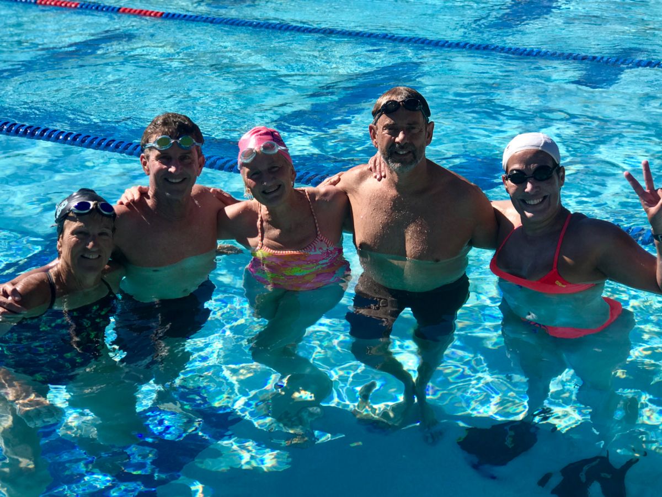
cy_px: 248
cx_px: 331
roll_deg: -1.9
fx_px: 1091
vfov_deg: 25.7
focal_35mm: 57
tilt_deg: -20.6
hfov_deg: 33.8
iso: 20
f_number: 2.8
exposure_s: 1/997
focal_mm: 6.6
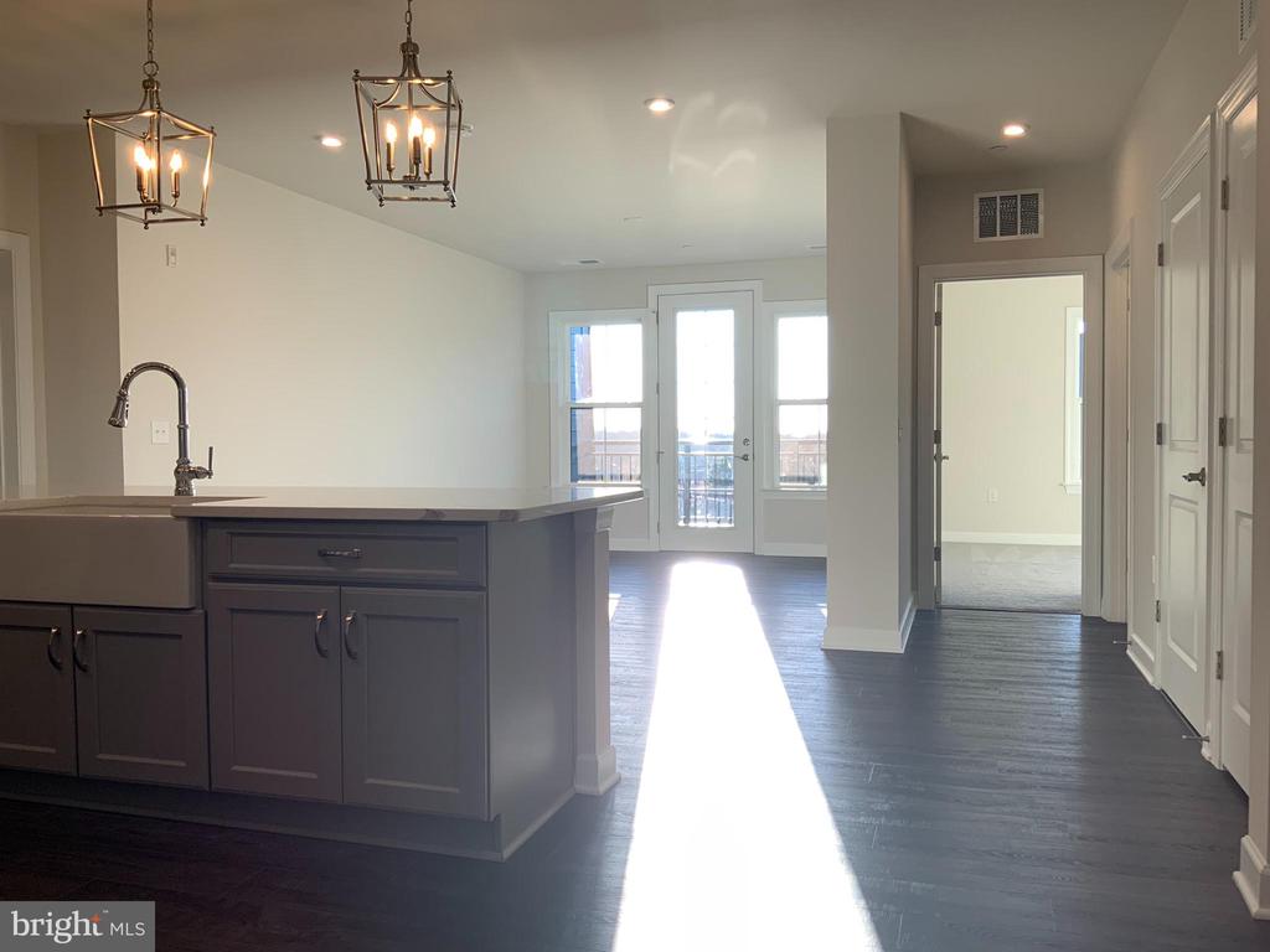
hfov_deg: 61.7
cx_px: 635
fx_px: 1064
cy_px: 476
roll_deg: +0.0
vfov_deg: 48.2
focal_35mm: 29
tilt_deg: -2.5
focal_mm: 3
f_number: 1.8
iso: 16
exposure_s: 1/127
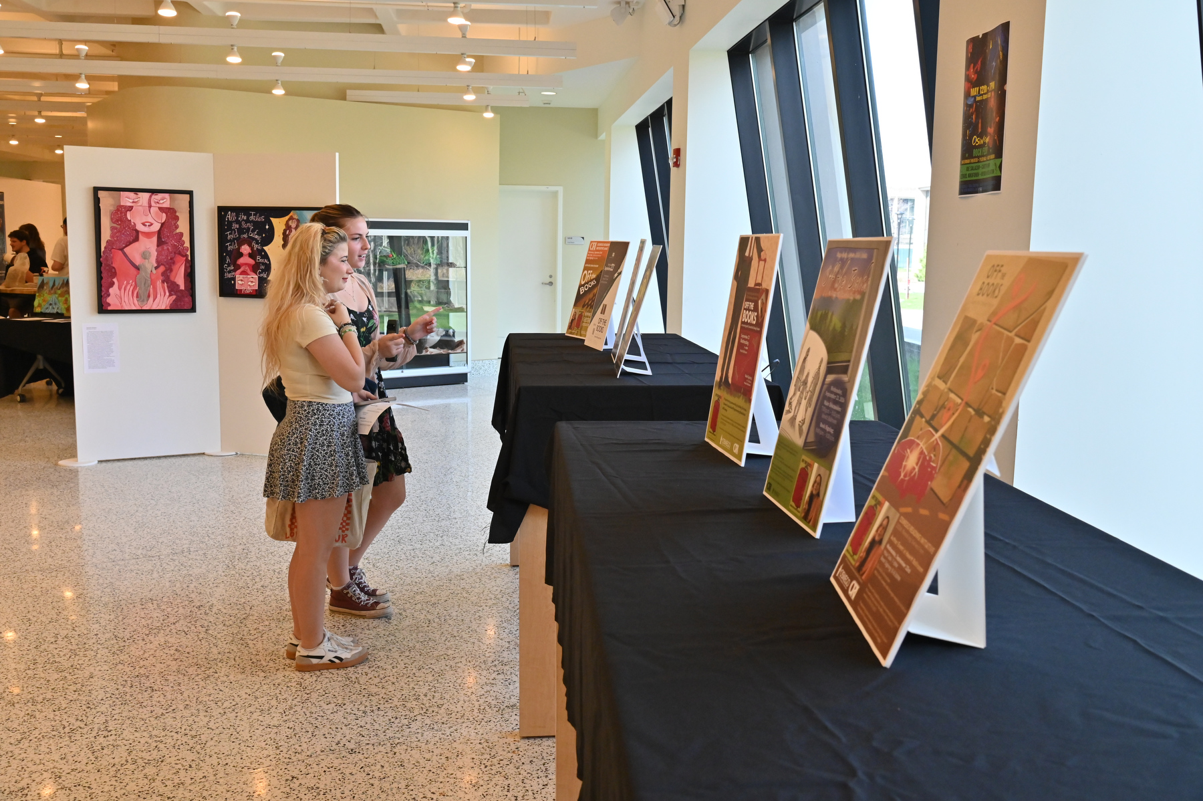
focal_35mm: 32
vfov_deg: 41.1
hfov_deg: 58.7
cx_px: 602
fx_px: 1069
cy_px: 400
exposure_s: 1/200
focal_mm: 32
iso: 2500
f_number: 9
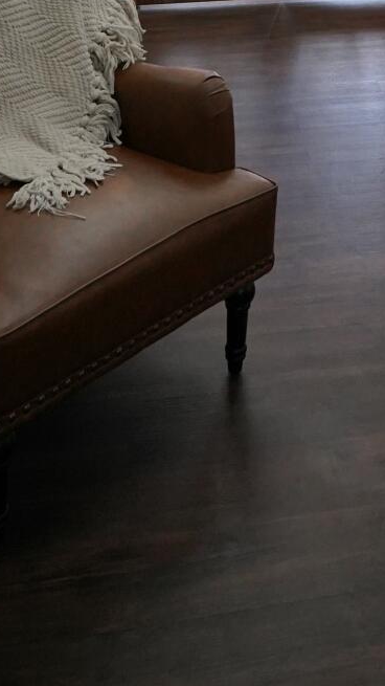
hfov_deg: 18.3
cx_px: 382
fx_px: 1163
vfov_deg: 25.8
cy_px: -303
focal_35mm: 64
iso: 3200
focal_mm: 20
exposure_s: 1/500
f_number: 5
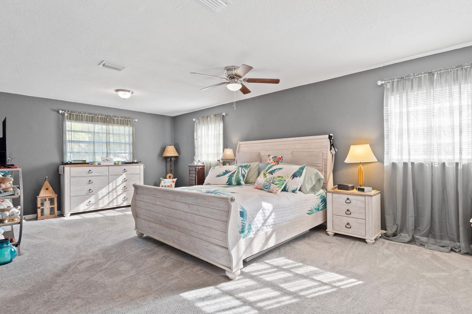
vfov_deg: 70.4
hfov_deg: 93.2
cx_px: 251
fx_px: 223
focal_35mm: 17
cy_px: 159
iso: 200
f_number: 9
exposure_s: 1/8
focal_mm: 10
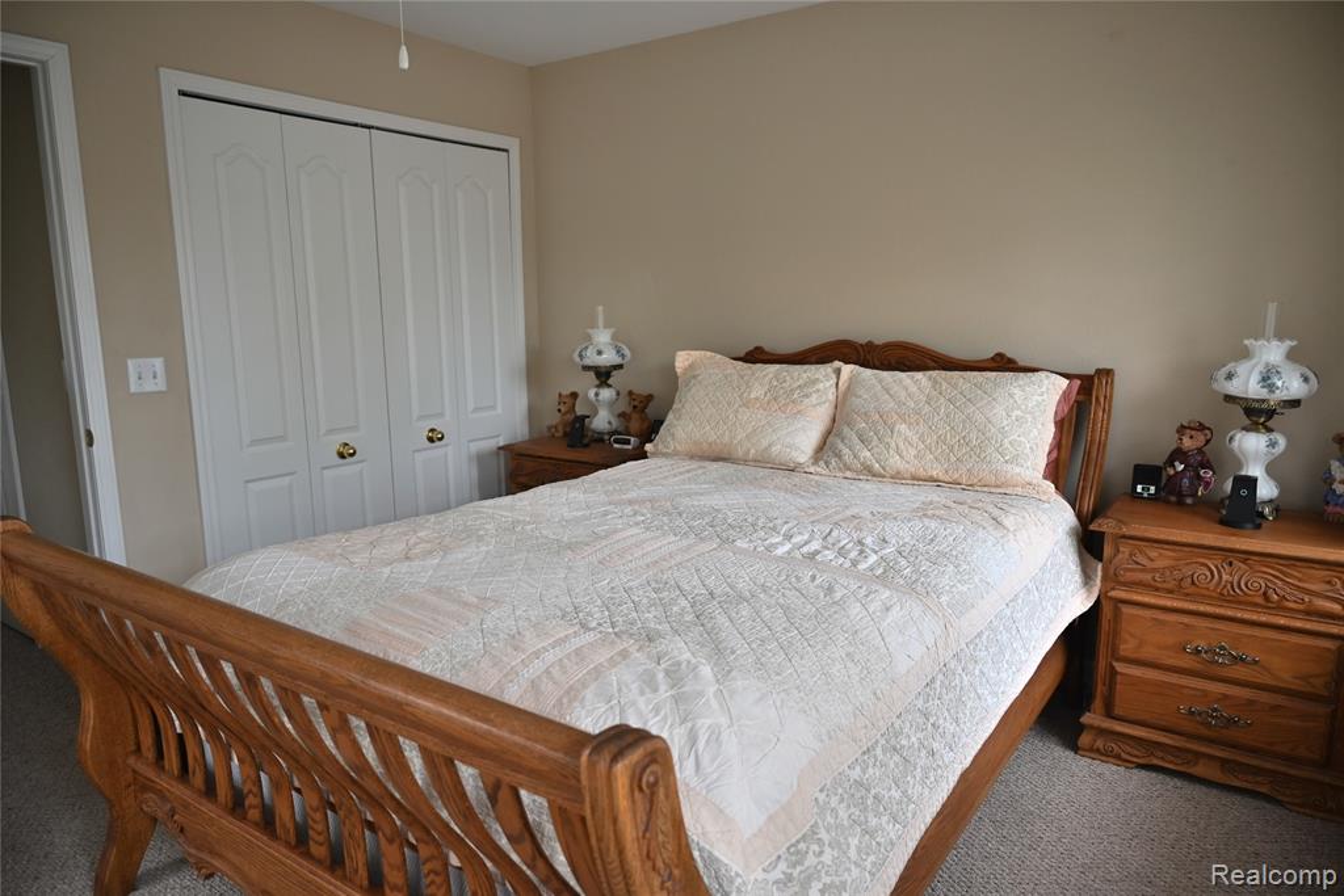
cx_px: 672
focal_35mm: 24
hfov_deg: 73.7
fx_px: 896
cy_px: 448
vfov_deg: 53.1
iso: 400
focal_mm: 24
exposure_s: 1/160
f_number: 4
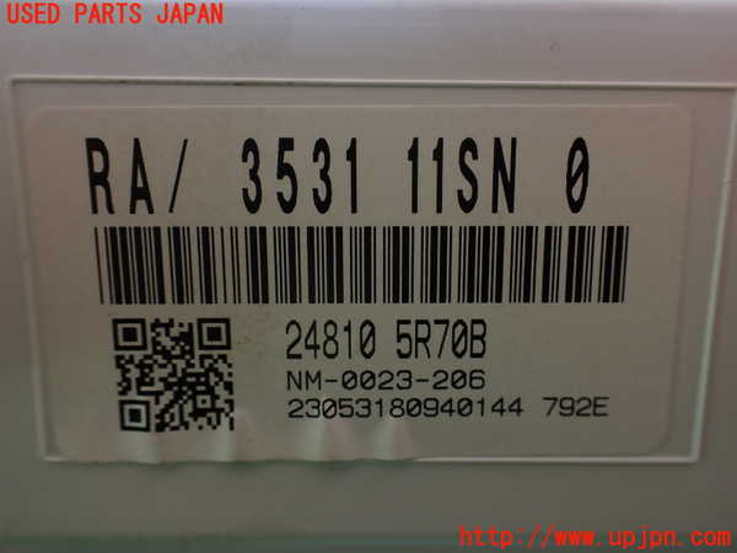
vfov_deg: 46.8
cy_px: 276
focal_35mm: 30
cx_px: 368
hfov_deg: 60.0
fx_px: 639
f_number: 2.3
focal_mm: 5.4
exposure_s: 1/125
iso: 200
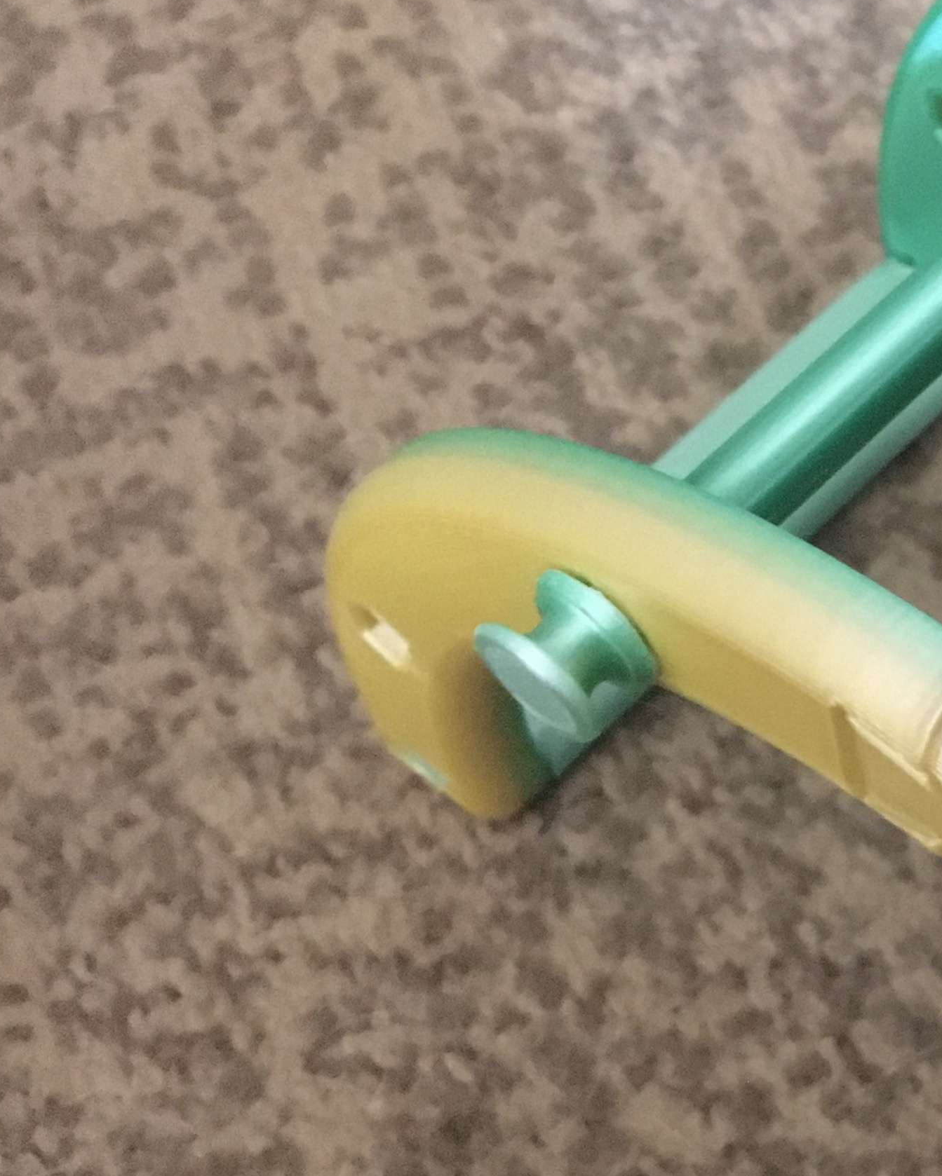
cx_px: 1272
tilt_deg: -60.2
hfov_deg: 20.3
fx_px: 2369
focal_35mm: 68
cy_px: 803
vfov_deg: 27.7
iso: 400
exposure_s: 1/15
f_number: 2.2
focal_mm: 4.15
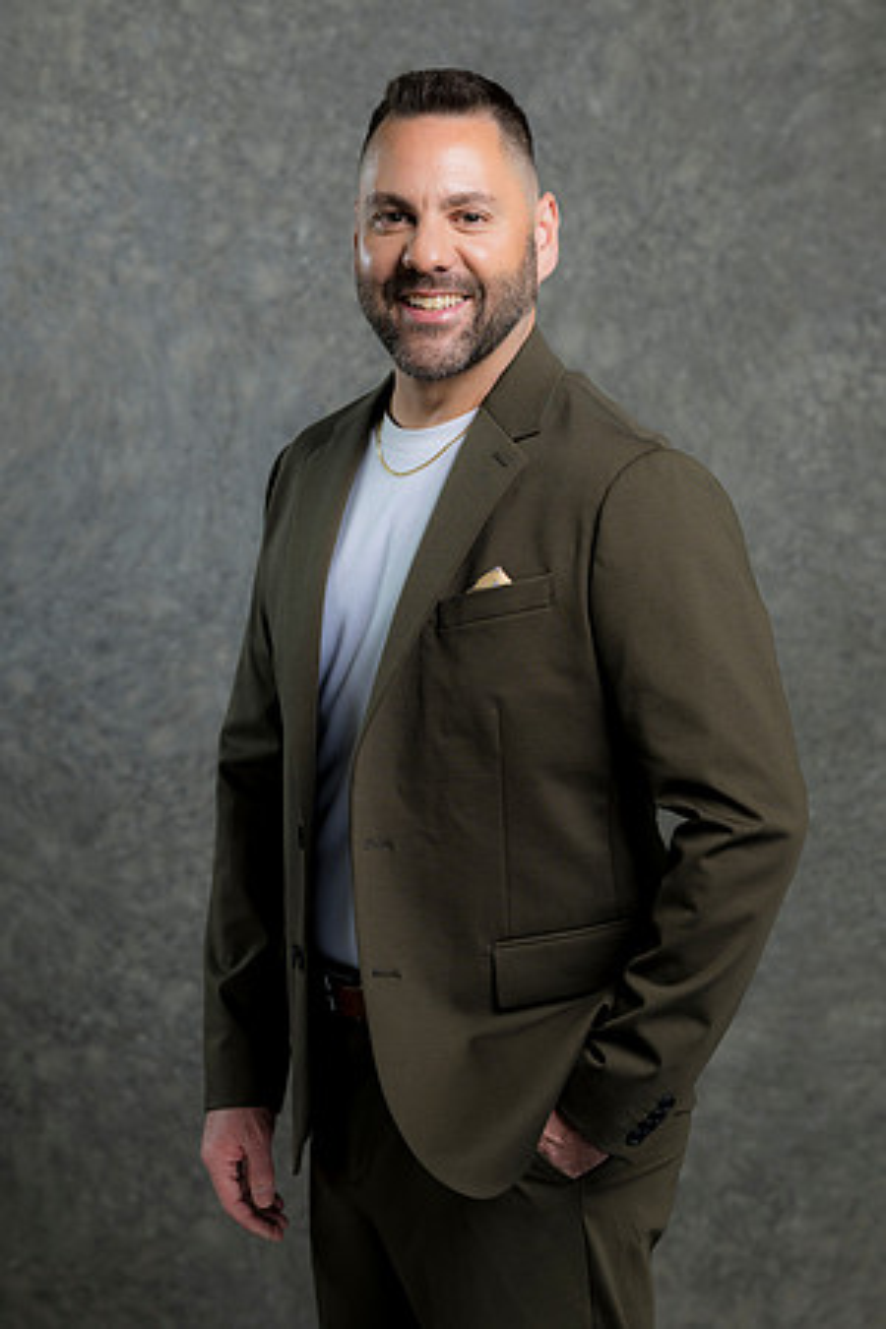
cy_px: 664
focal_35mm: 85
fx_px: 3138
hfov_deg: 16.1
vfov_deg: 23.9
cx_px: 443
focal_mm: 85
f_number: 5
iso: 125
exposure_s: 1/200
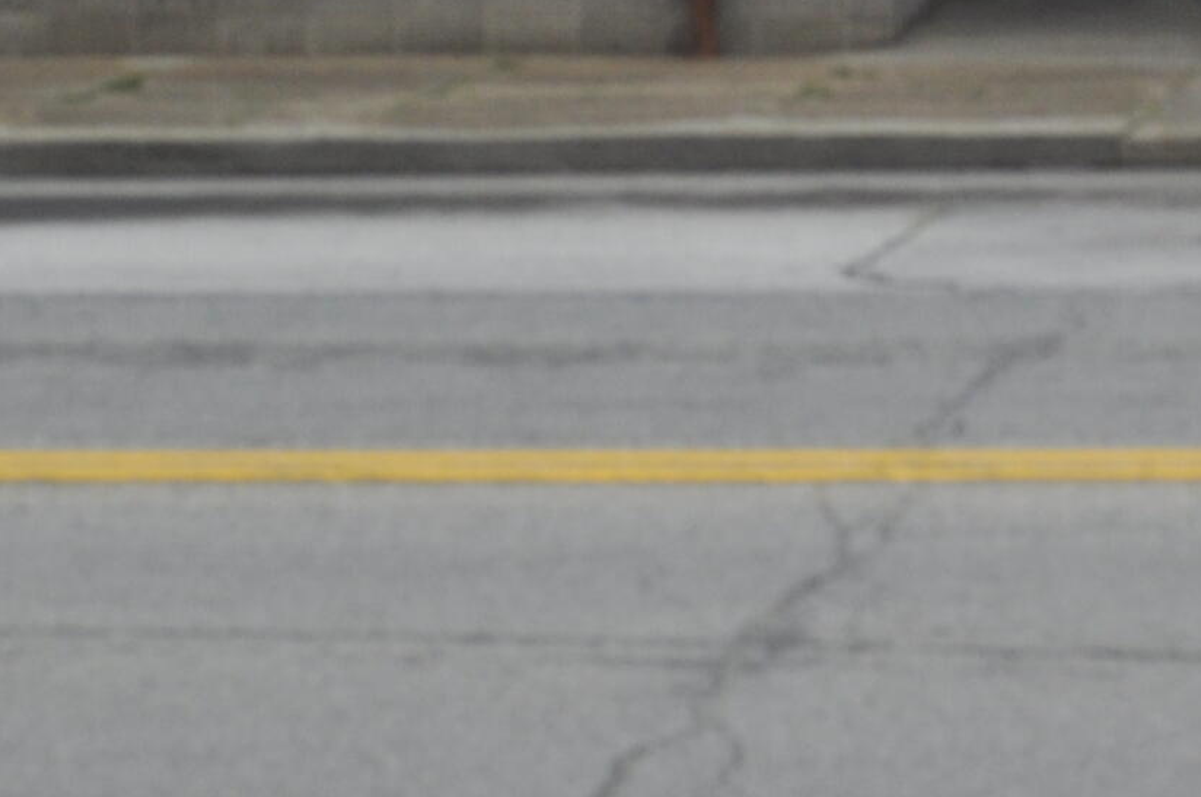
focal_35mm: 131
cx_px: 1367
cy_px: -408
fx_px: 4364
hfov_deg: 15.2
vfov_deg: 10.1
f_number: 8
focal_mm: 24
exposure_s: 1/200
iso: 400
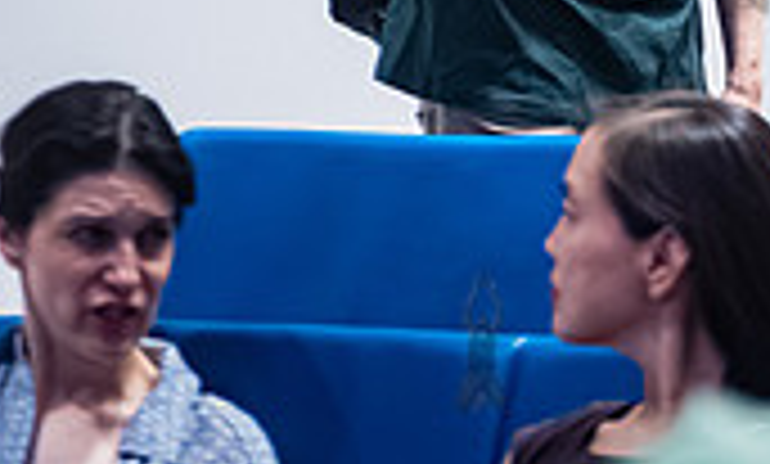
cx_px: 1359
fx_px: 13192
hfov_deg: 3.3
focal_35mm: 635
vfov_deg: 2.0
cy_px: -115
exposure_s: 1/200
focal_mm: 170
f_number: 4
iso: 5000
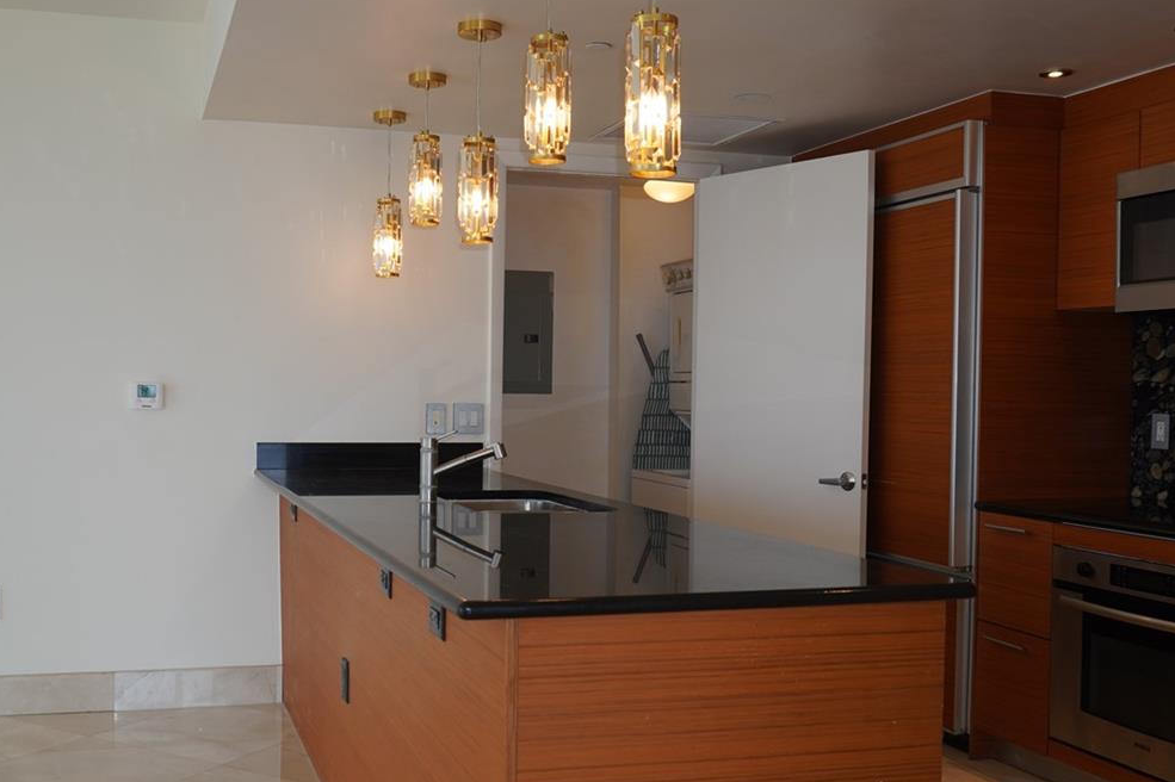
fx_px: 1272
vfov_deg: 34.2
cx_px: 471
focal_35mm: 39
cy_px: 417
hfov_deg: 49.3
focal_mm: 16
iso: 100
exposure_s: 1/60
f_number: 5.6
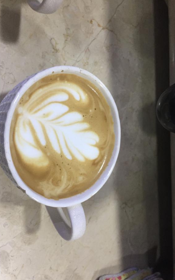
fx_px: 237
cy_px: 140
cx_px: 82
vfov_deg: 61.2
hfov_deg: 40.6
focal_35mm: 31
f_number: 2.2
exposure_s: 1/33
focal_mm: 4.15
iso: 200
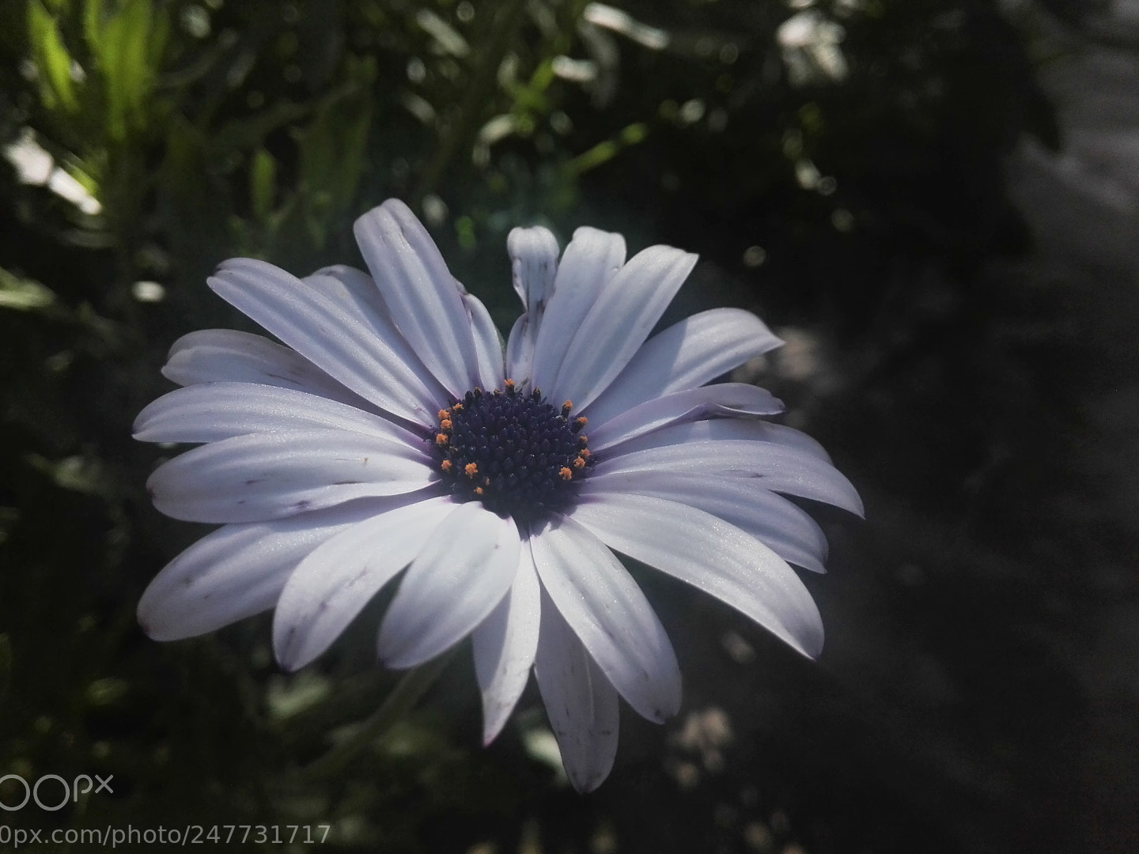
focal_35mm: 30
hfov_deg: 59.9
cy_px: 422
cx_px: 550
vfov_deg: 46.8
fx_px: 987
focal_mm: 3.79
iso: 100
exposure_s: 1/1802
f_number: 2
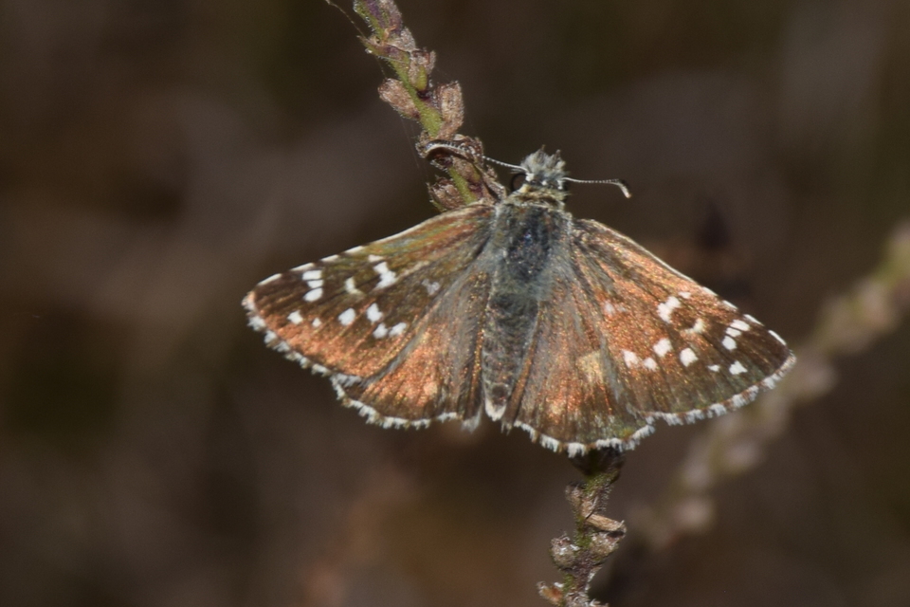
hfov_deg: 9.8
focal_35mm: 210
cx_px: 455
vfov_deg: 6.5
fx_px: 5308
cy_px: 304
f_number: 13
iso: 100
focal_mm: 140
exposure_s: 1/160
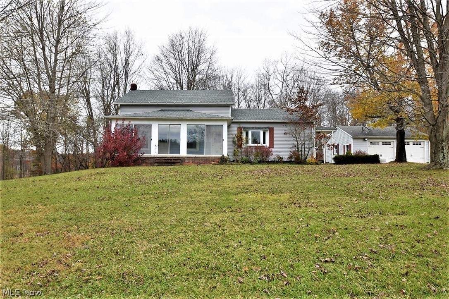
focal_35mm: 24
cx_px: 224
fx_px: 299
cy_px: 150
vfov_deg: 53.1
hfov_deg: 73.8
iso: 360
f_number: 13
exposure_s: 1/200
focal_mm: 16
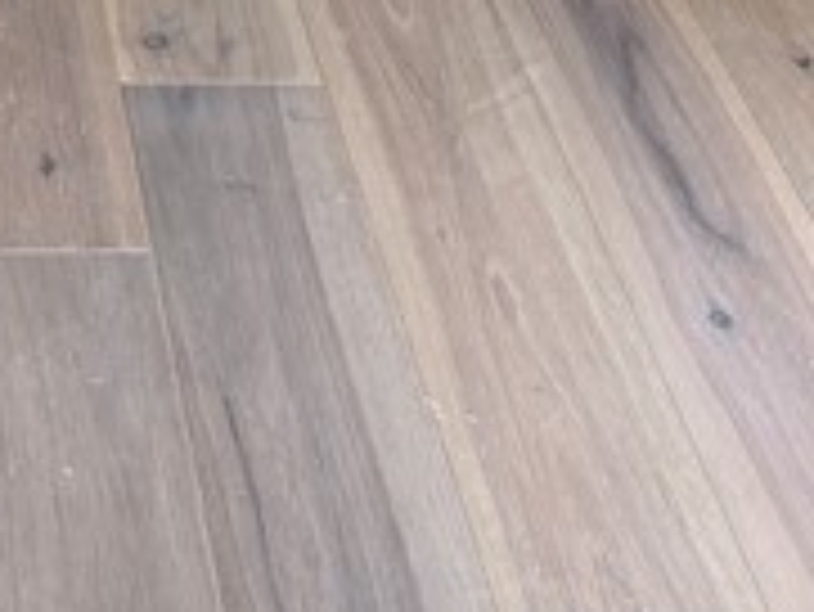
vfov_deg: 9.5
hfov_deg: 14.1
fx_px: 3200
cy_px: -945
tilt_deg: -10.4
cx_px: -139
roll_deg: +0.7
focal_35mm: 136
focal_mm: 6.76
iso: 125
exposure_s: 1/121
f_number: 1.78
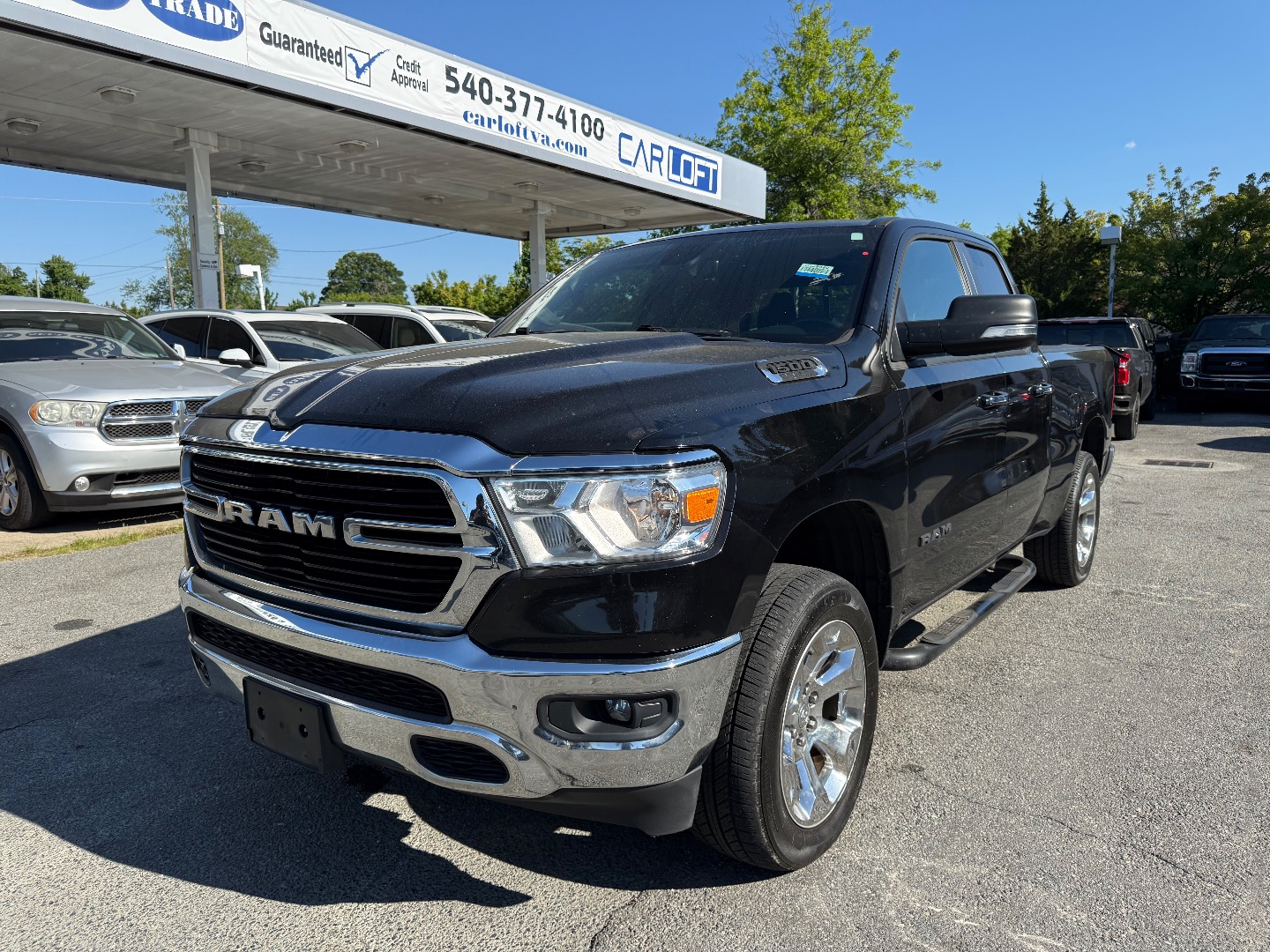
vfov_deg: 56.8
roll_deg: +0.9
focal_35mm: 24
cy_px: 476
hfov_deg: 71.6
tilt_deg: -7.1
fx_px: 881
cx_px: 635
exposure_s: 1/3759
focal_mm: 6.76
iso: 100
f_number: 1.78
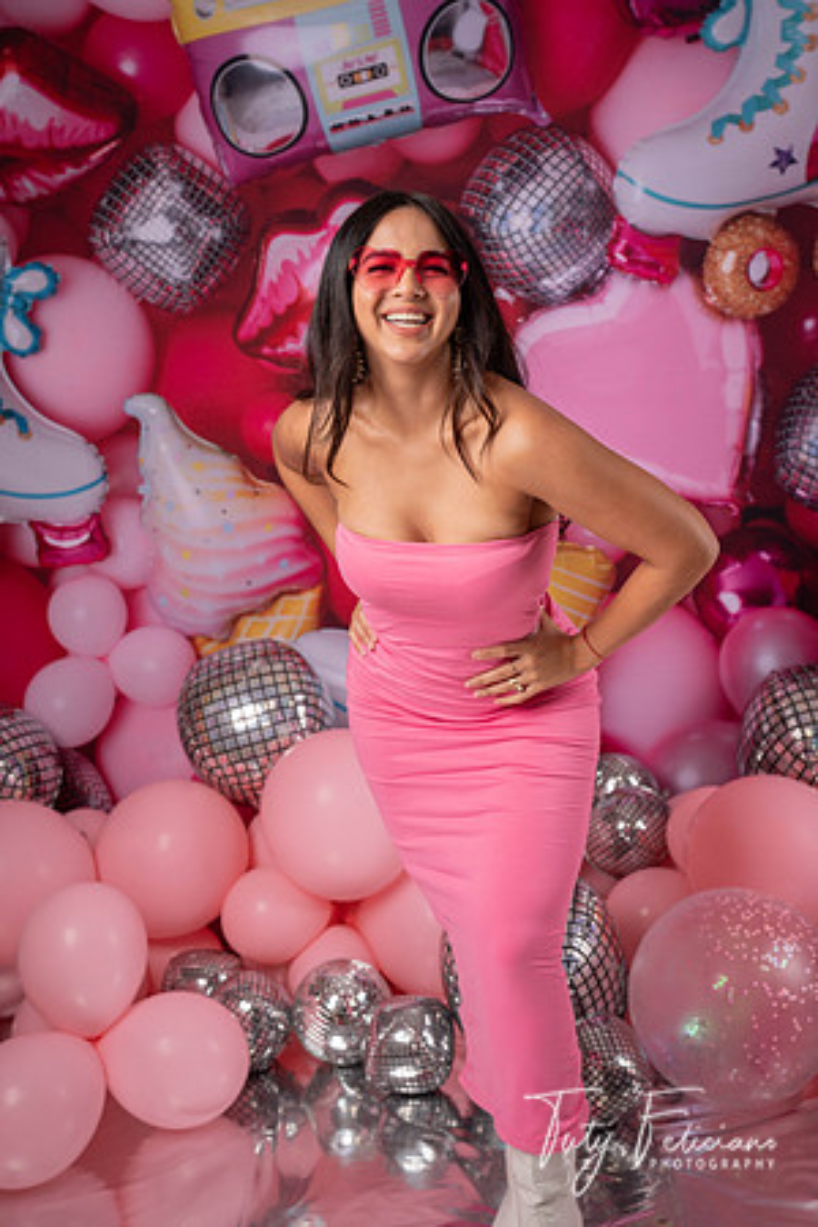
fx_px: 1636
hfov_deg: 28.1
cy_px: 614
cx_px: 409
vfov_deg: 41.1
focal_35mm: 48
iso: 250
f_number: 5.6
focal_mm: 48
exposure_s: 1/80
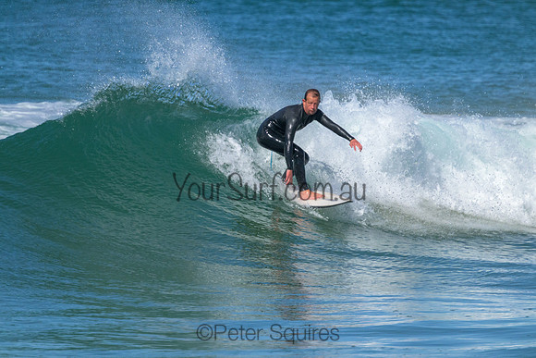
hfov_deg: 2.6
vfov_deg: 1.7
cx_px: 268
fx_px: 11913
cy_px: 179
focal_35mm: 800
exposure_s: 1/2000
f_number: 11
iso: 2500
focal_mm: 800
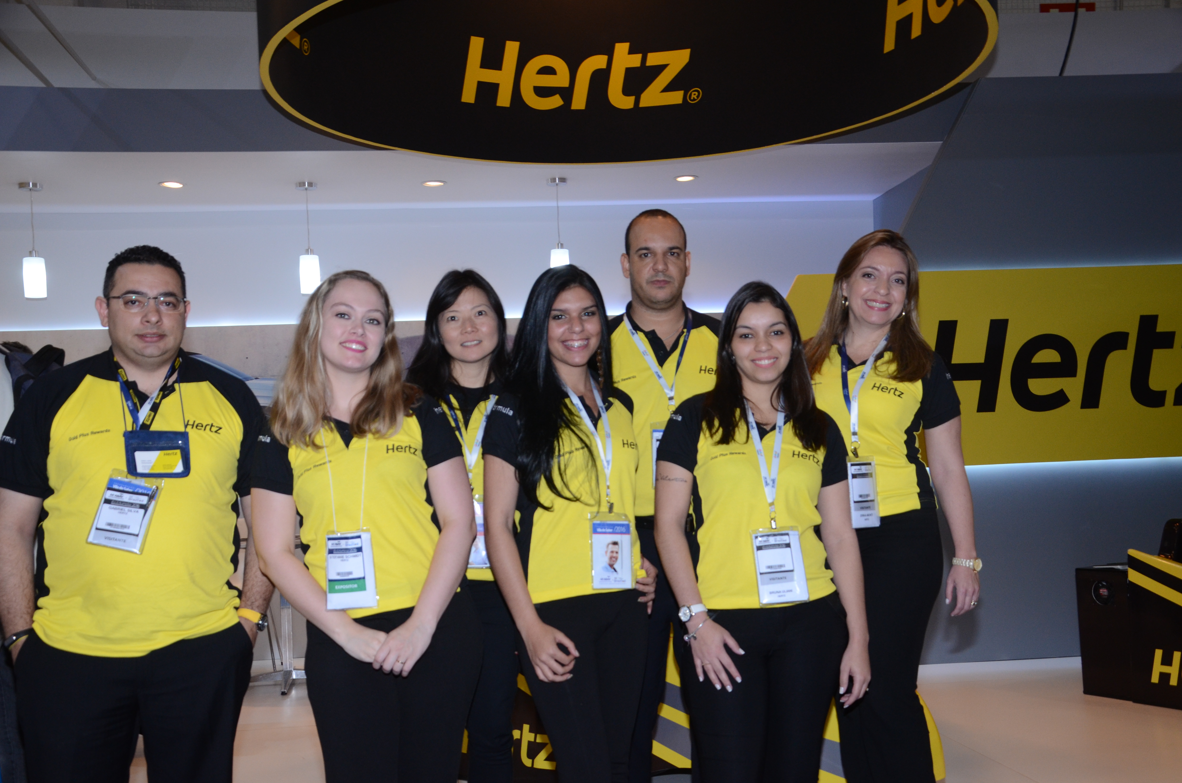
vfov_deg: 34.1
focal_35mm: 39
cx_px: 591
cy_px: 392
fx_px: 1278
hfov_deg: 49.6
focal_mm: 26
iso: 800
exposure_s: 1/100
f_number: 5.6
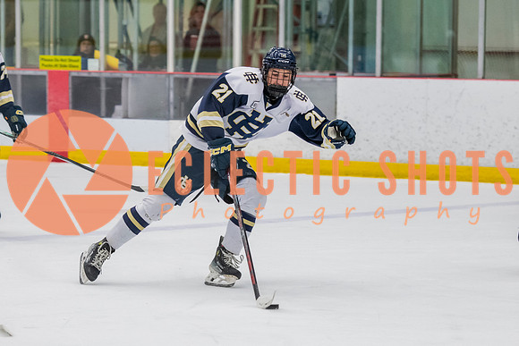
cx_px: 187
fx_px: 3153
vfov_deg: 6.3
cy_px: 193
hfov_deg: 9.4
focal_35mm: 219
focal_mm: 105
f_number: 3.2
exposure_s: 1/640
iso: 2000
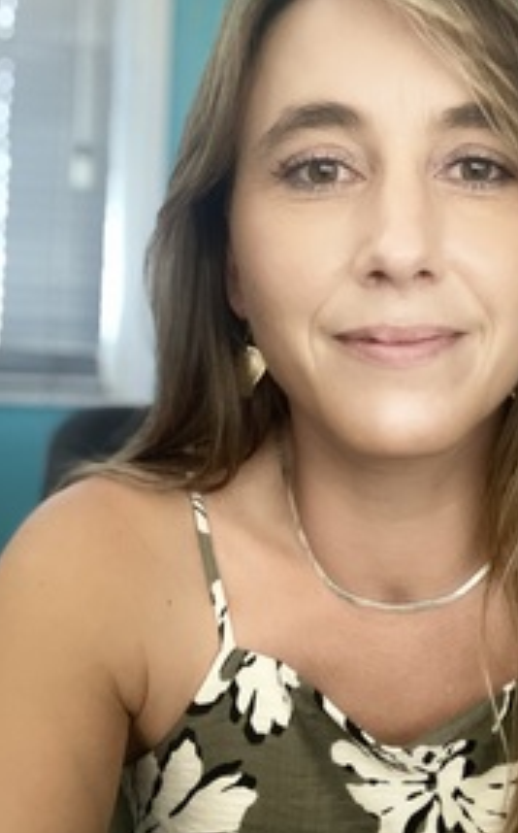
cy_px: 364
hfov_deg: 32.2
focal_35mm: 39
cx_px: 371
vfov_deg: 50.3
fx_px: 884
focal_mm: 2.71
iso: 500
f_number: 2.2
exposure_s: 1/30
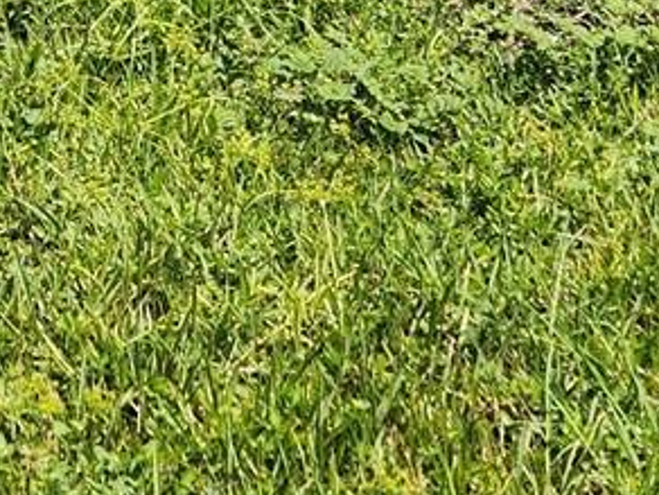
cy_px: -585
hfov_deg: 15.5
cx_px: 133
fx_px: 2399
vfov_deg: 10.5
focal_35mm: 126
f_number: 1.8
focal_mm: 5.4
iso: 20
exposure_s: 1/1449
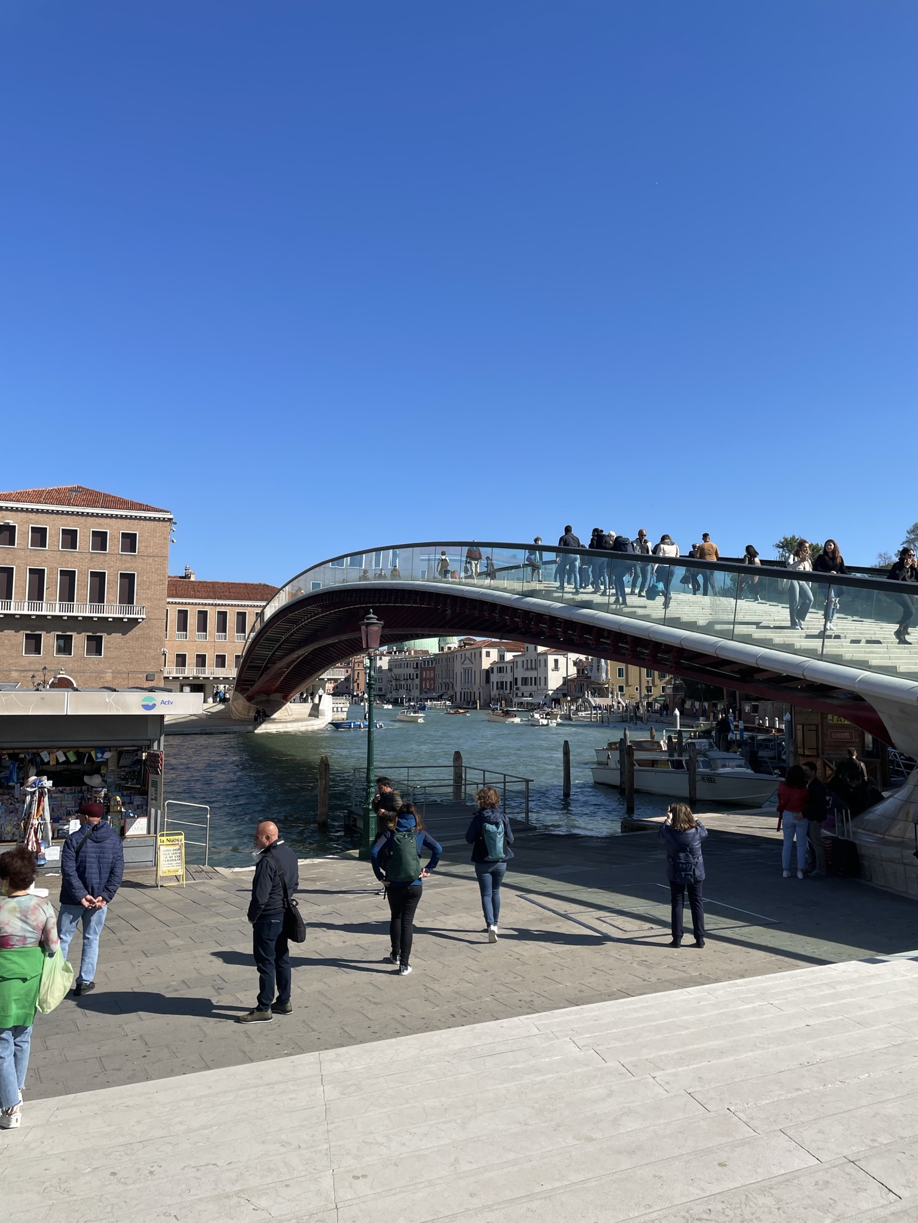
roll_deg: -2.1
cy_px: 612
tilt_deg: +5.3
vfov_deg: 67.3
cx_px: 459
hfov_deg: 53.1
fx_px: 919
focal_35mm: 26
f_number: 1.6
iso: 32
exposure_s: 1/3731
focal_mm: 4.2
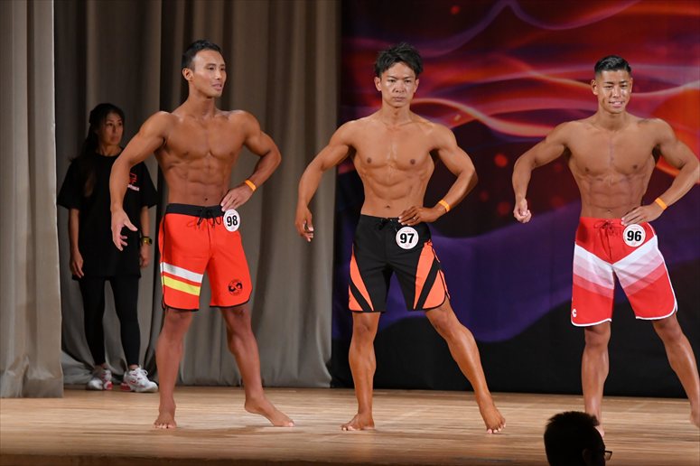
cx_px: 350
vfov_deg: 6.1
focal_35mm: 225
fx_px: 4373
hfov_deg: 9.2
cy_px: 233
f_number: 5.6
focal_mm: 150
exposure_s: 1/400
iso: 3200
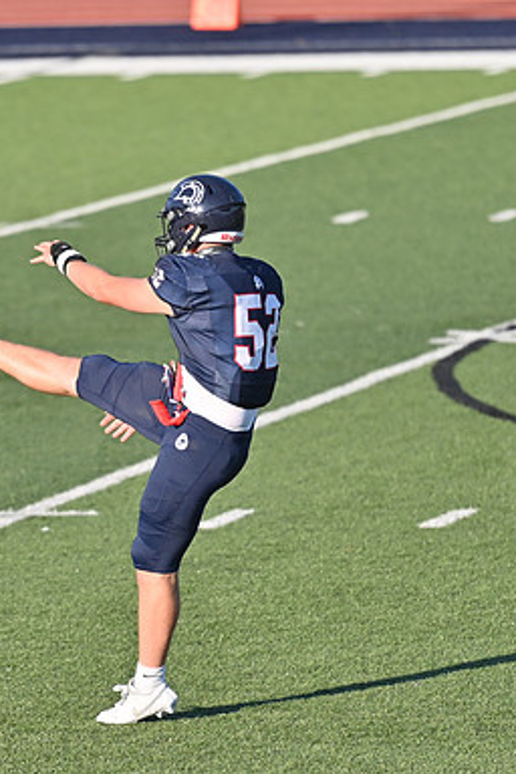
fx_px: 9739
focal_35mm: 453
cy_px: 386
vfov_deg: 4.6
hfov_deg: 3.0
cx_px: 135
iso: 180
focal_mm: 200
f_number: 2.8
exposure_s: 1/3200
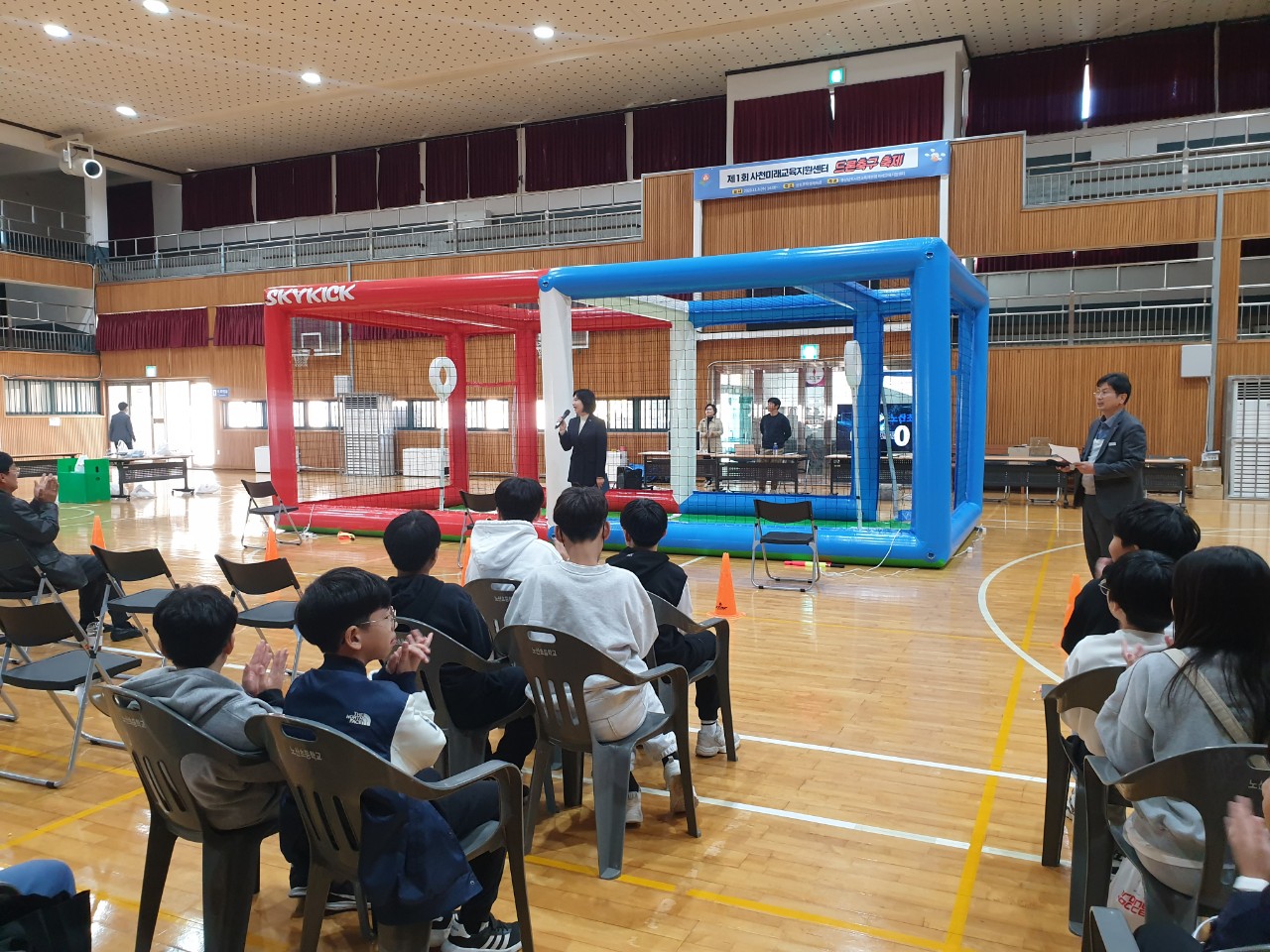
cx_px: 635
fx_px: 954
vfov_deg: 53.1
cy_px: 476
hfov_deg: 67.3
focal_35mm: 26
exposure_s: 1/60.2
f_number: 2.4
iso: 200
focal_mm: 4.3
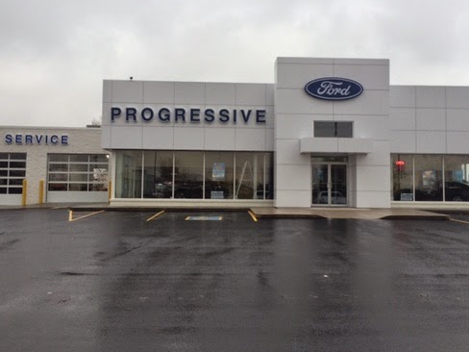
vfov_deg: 37.7
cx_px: 246
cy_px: 159
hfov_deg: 49.0
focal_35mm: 38
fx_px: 515
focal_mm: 4.15
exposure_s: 1/308
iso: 32
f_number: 2.2
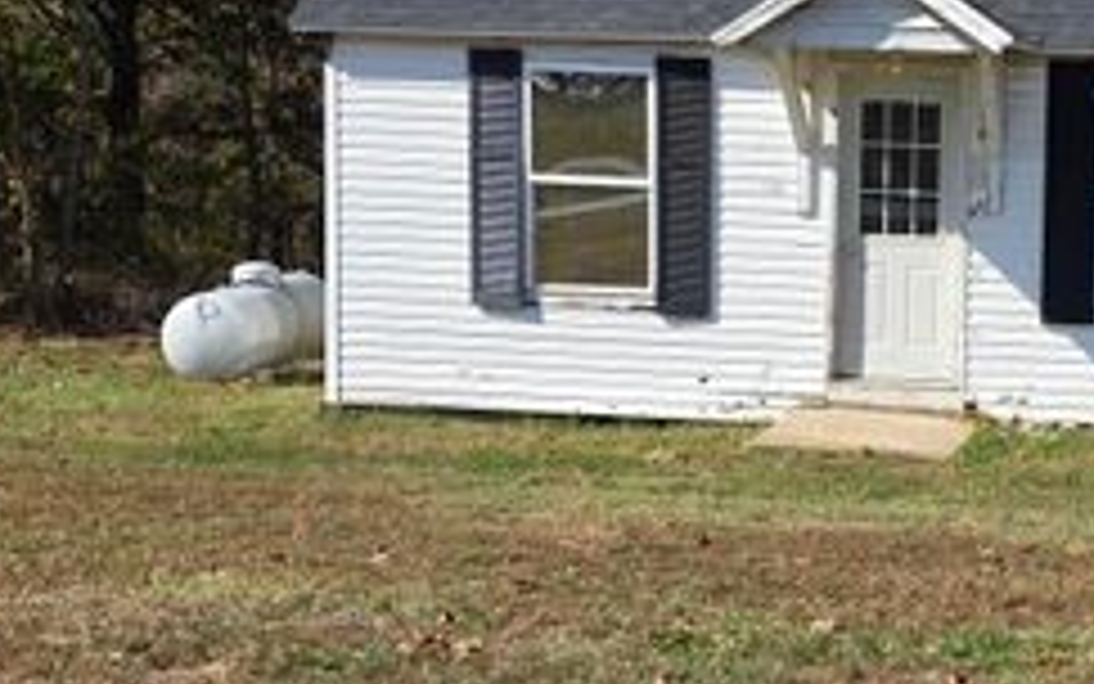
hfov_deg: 29.4
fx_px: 1998
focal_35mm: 67
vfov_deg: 19.4
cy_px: 385
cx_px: 986
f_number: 1.7
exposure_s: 1/4650
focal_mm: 6.3
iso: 80
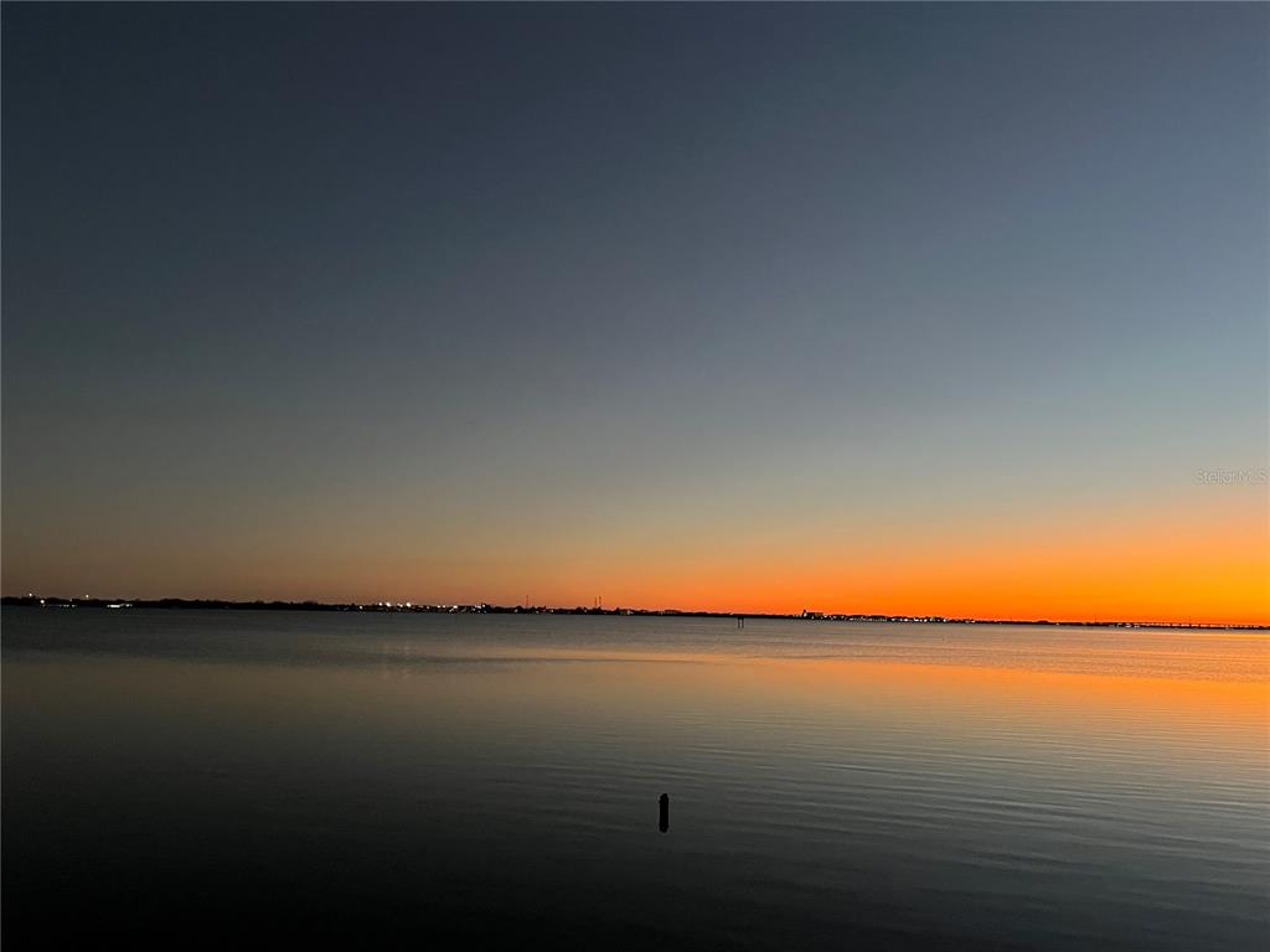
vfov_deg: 53.1
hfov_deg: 67.3
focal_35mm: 26
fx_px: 954
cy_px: 476
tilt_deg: +7.1
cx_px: 635
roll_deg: -1.4
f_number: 1.6
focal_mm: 5.1
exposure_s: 1/39
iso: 640
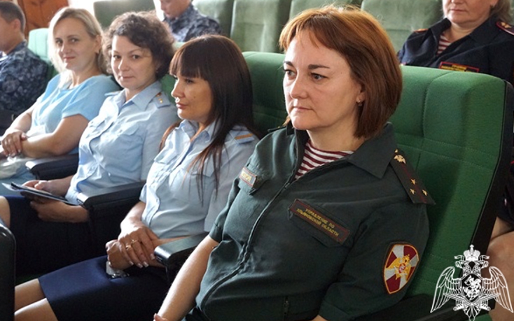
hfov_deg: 39.2
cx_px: 257
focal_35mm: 52
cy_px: 155
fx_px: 722
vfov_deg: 25.1
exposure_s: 1/160
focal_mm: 33
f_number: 4.5
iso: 6400
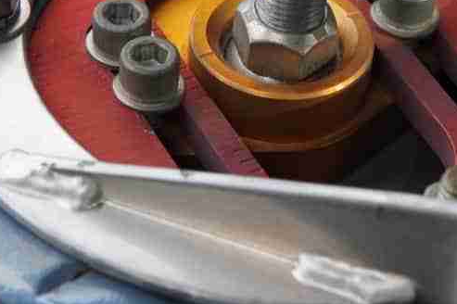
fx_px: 1877
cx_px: 352
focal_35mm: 148
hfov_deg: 13.8
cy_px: -32
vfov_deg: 9.2
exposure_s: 1/60
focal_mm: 30
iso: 160
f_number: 4
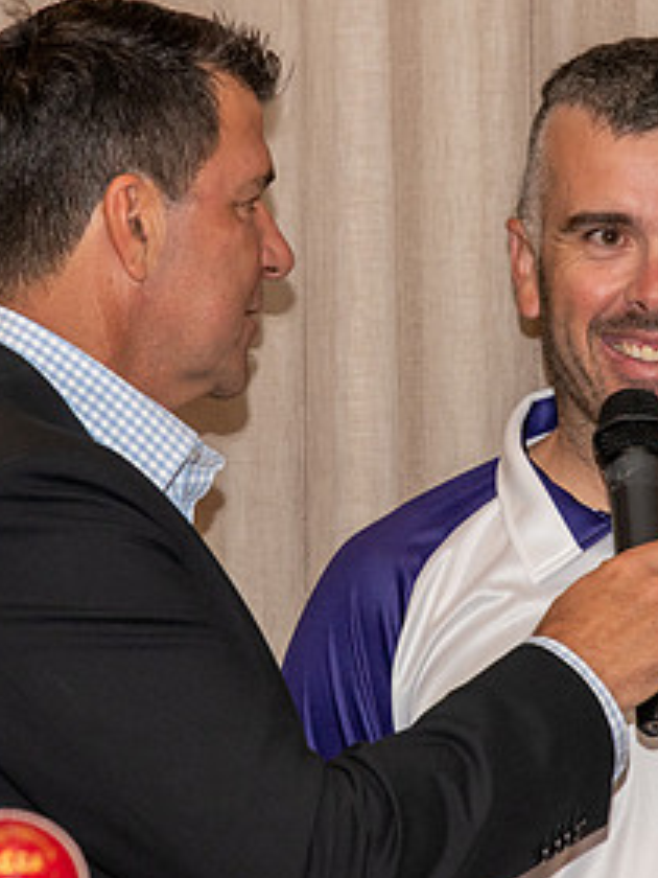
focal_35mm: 287
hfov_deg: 5.2
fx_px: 7274
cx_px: 454
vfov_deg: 6.9
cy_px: 381
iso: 800
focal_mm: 120
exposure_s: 1/60
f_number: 5.6
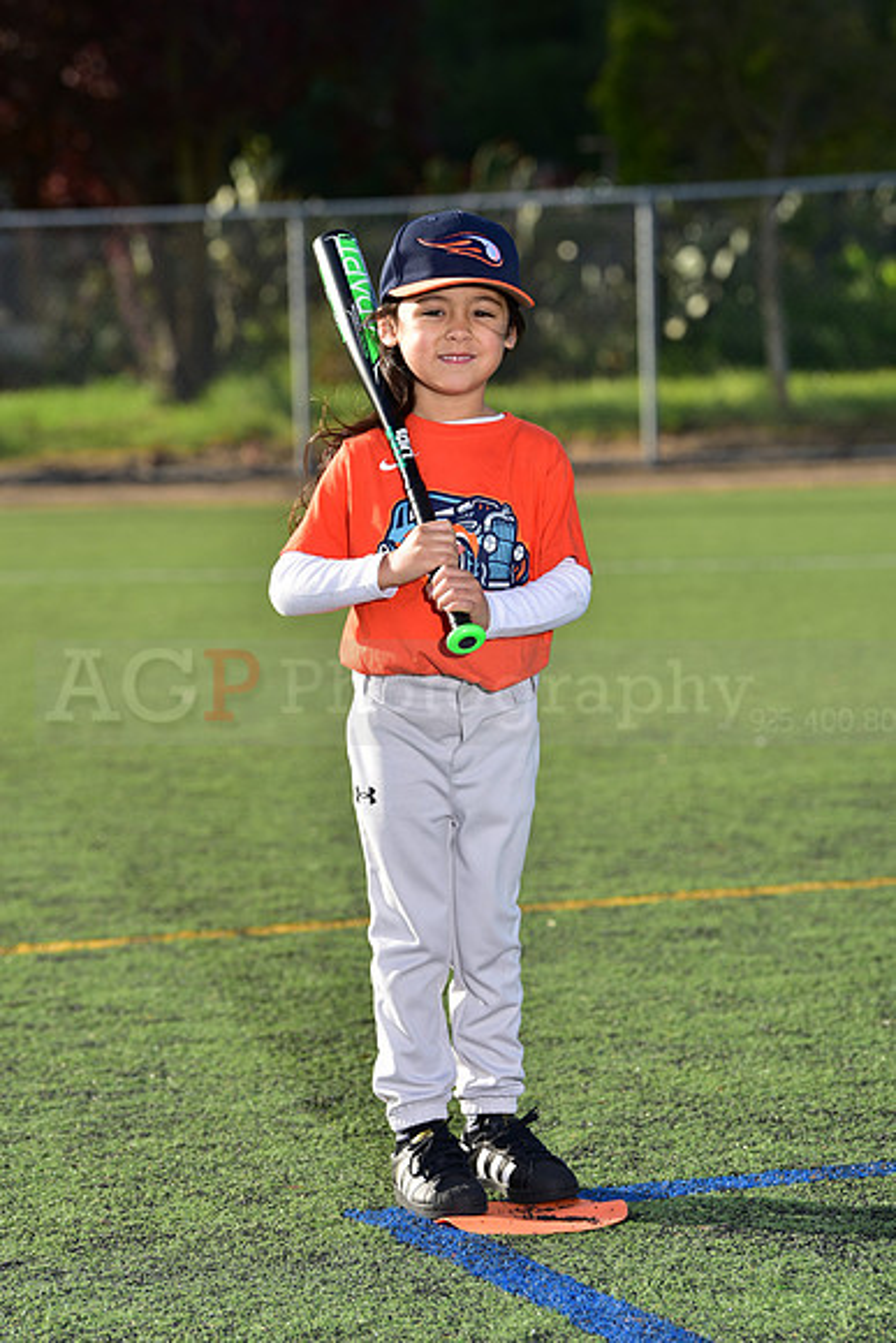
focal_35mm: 130
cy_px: 672
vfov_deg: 15.8
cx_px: 448
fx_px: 4850
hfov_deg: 10.6
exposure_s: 1/250
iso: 64
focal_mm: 130
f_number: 5
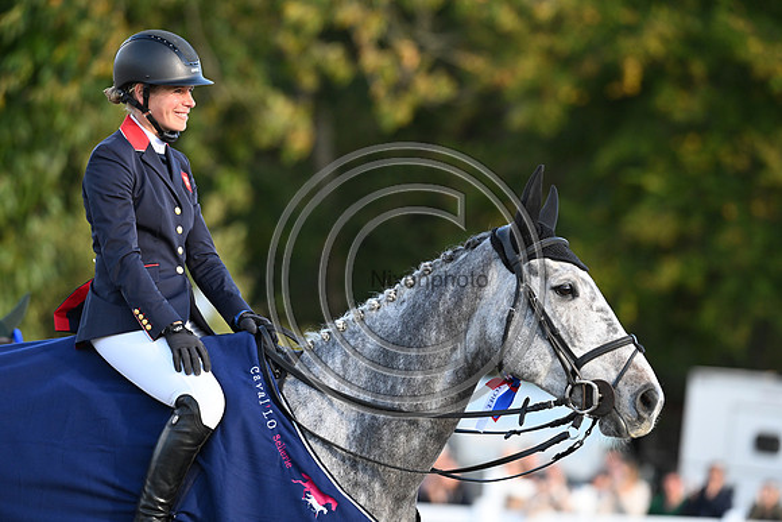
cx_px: 391
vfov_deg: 4.0
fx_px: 7387
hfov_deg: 6.1
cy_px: 261
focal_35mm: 340
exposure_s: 1/1250
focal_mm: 340
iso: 2200
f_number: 5.6
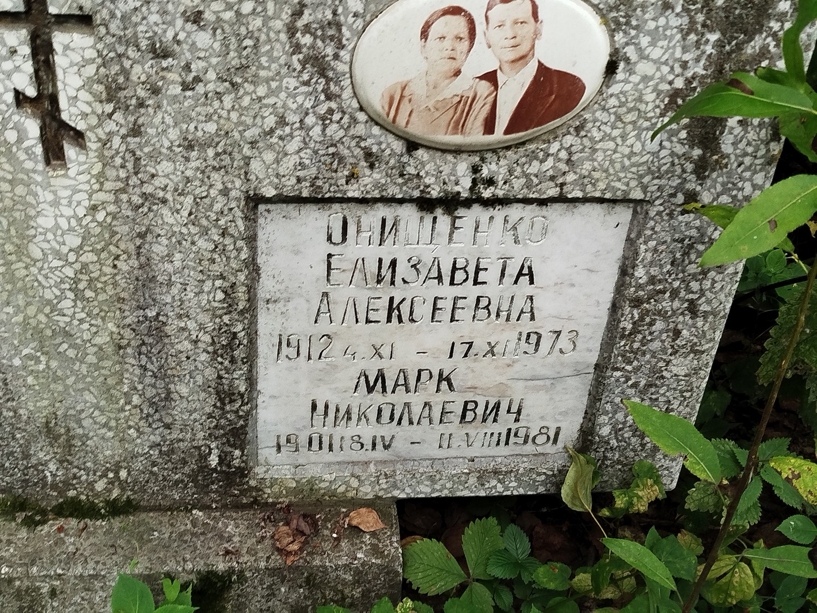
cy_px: 306
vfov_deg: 30.3
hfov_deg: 39.7
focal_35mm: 48
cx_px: 408
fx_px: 1133
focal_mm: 5.31
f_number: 1.7
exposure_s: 1/50
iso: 160
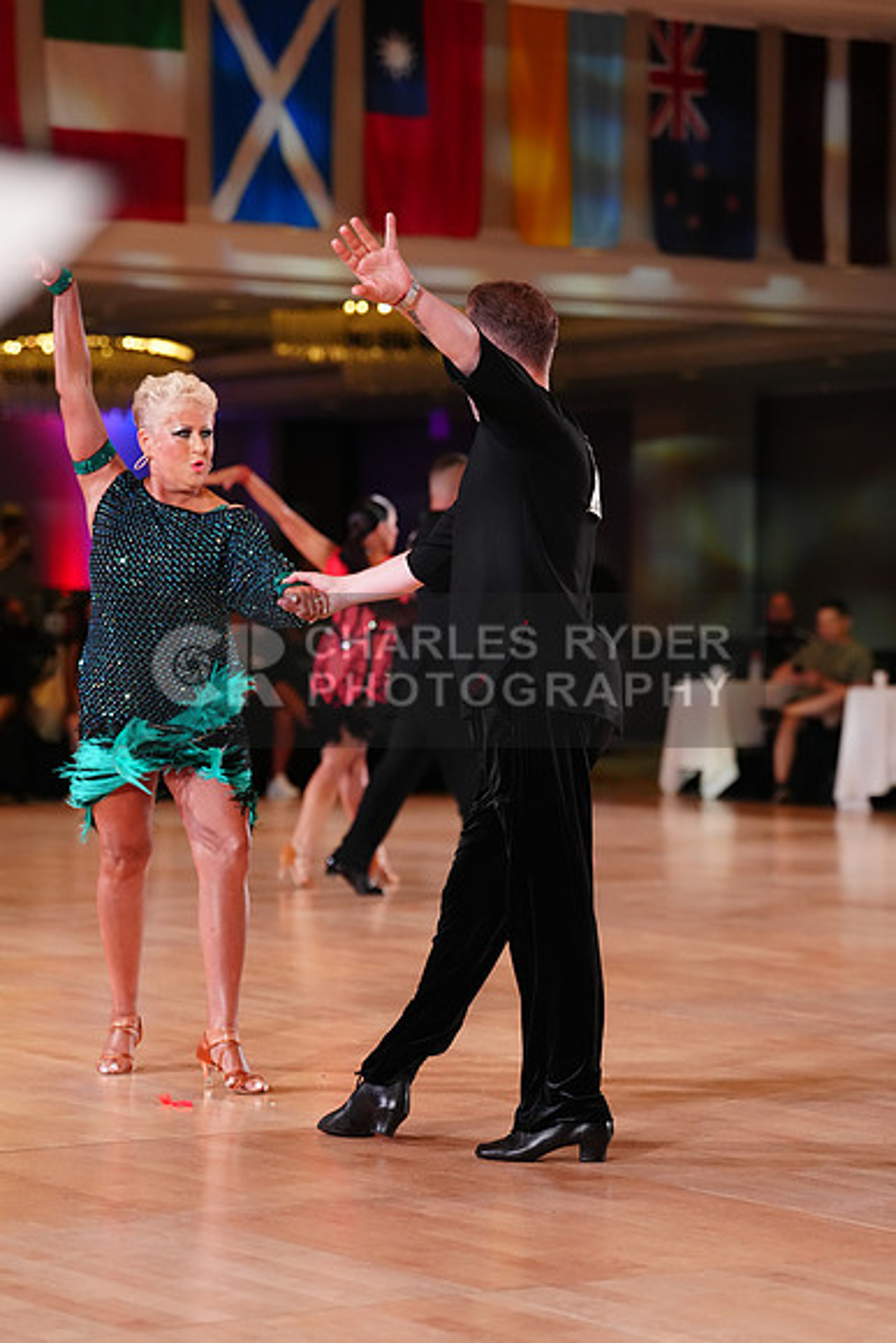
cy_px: 672
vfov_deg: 20.0
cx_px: 448
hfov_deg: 13.4
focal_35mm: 102
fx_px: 3805
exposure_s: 1/640
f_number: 3.2
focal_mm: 102
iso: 3200
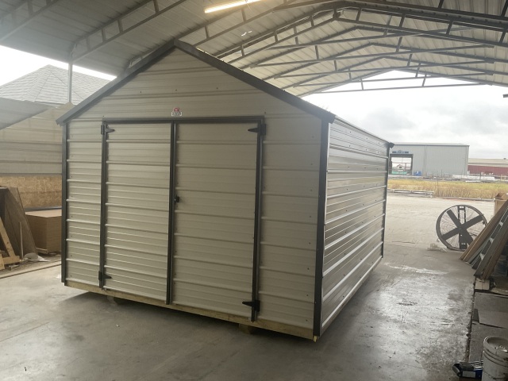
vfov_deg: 48.2
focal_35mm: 29
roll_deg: -3.1
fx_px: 426
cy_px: 190
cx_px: 254
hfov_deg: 61.7
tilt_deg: -3.1
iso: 64
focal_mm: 3
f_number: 1.8
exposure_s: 1/122
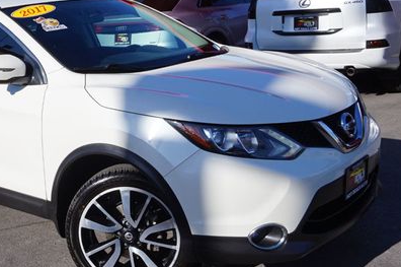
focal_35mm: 56
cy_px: 128
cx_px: 107
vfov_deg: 24.2
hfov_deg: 35.1
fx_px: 621
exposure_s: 1/125
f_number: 13
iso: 100
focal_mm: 23
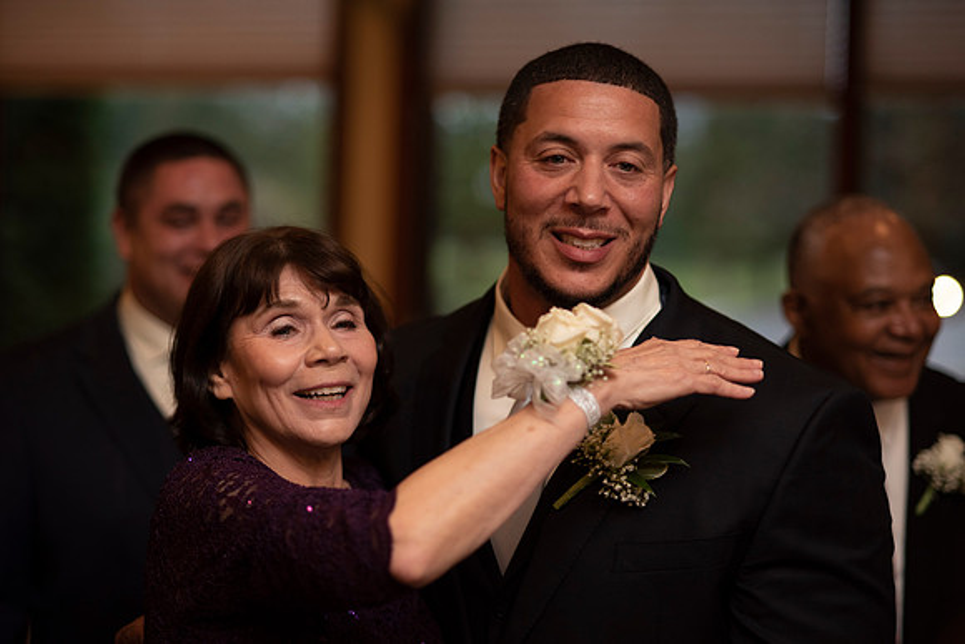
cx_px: 482
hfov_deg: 23.9
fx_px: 2279
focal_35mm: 85
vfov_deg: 16.1
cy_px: 322
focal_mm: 85
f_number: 2
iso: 500
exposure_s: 1/160
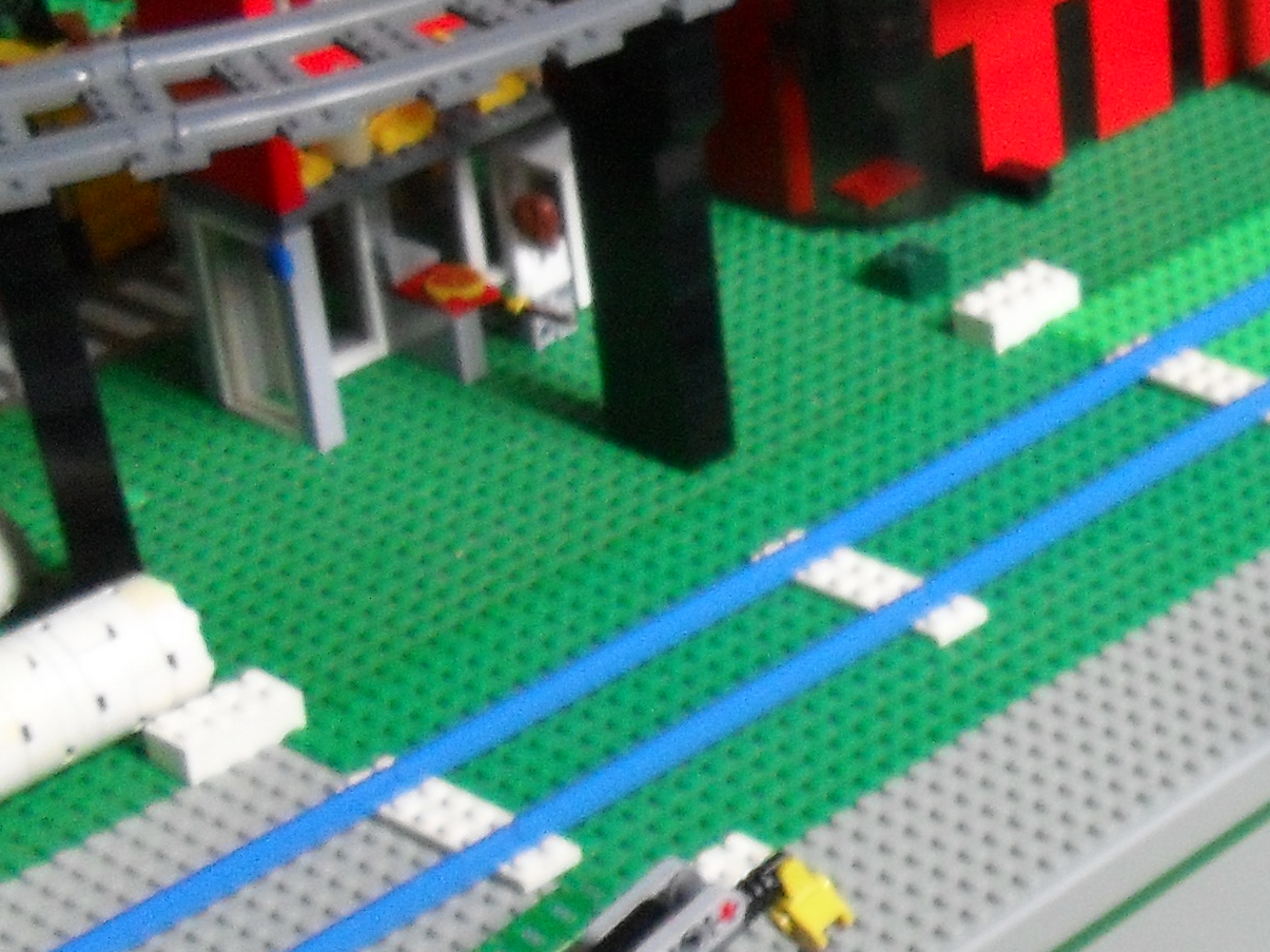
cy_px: 697
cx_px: 1801
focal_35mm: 106
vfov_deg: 13.9
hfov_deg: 17.1
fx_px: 3888
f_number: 3.2
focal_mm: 6.3
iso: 200
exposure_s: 1/6
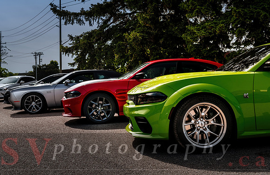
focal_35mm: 42
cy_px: 82
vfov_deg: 31.5
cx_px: 131
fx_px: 310
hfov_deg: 47.1
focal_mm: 40
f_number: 7.1
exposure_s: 1/250
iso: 64
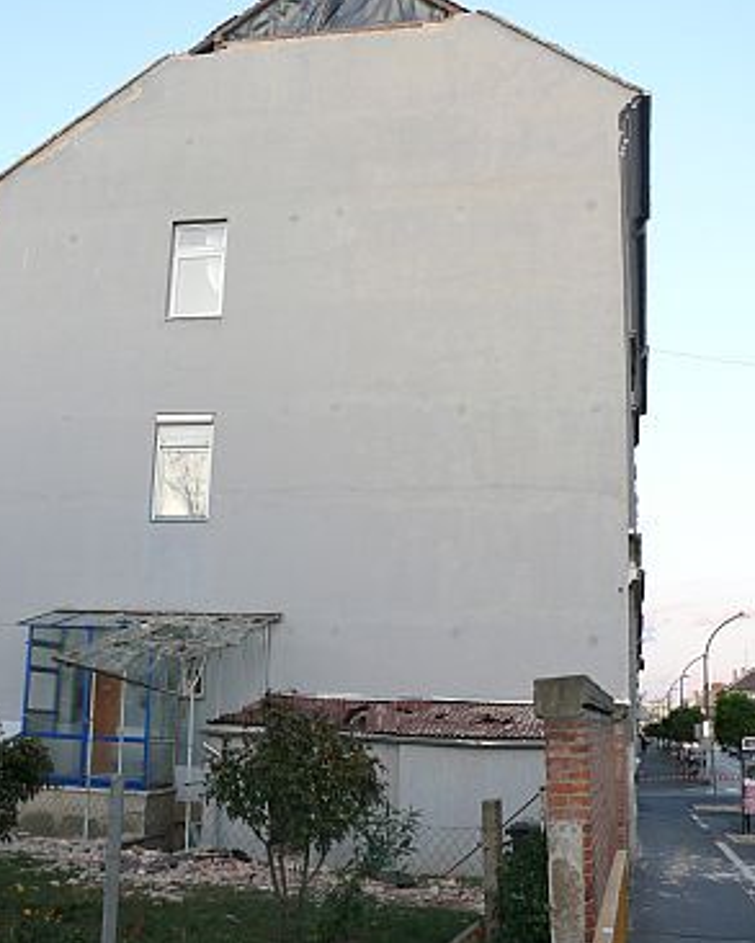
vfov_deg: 43.8
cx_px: 332
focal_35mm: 42
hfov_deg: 35.6
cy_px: 435
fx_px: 1173
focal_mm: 7.4
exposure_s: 1/60
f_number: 2.8
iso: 100
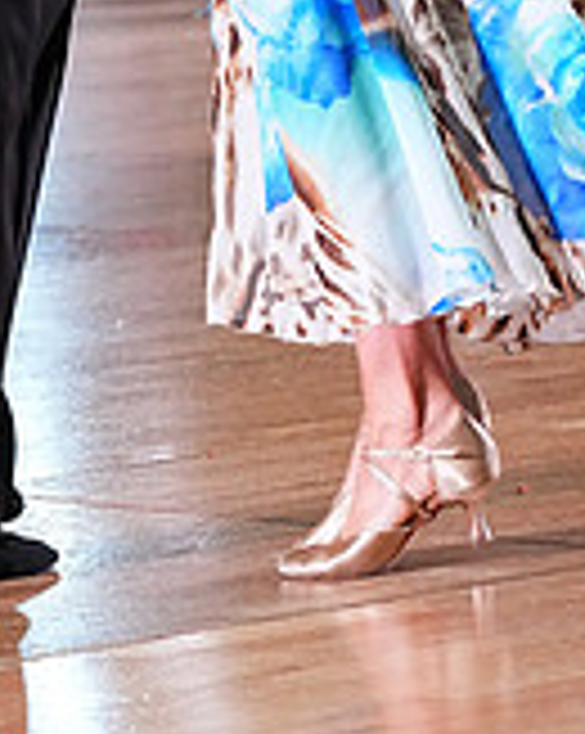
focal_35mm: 298
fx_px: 6461
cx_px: 142
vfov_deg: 6.4
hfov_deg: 5.2
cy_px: -450
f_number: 4.5
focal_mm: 89
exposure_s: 1/400
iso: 6400
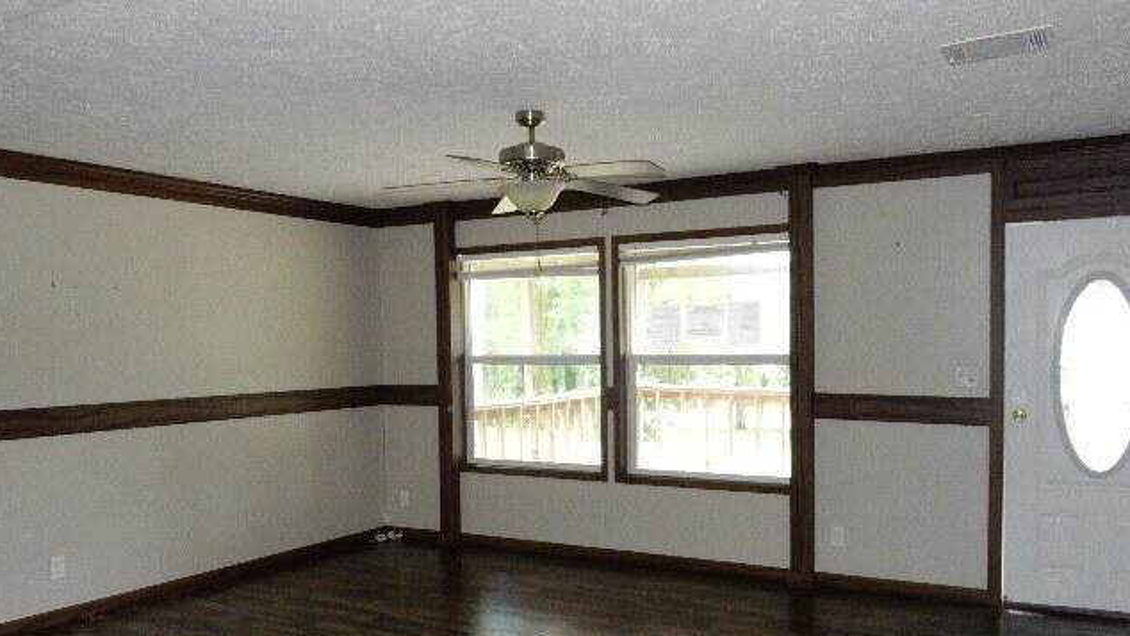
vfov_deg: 35.5
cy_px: 399
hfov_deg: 59.5
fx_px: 989
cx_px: 563
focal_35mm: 33
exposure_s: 1/30
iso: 560
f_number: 4
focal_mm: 5.4
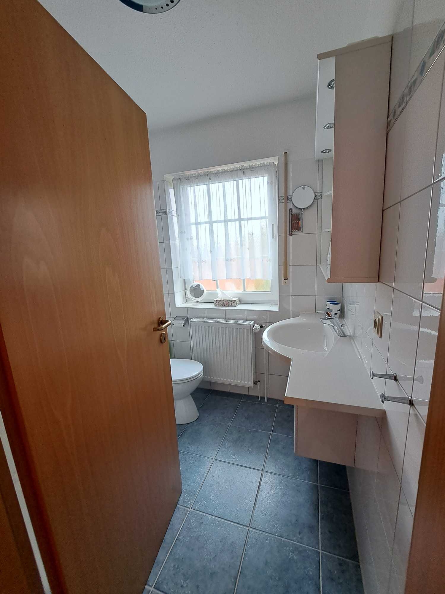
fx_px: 223
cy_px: 297
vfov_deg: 106.2
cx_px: 222
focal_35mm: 13
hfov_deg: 89.9
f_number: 2.2
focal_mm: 1.74
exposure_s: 1/50
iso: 64
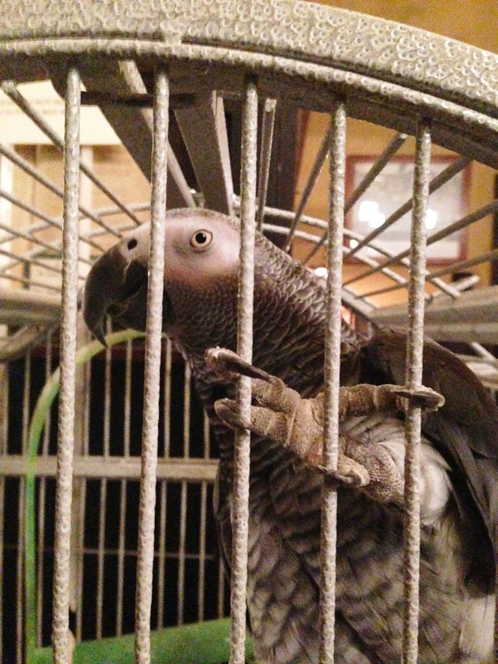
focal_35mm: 33
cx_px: 249
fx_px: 633
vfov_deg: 55.4
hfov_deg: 42.9
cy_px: 332
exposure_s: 1/17
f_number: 2.4
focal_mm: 4.12
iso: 1600
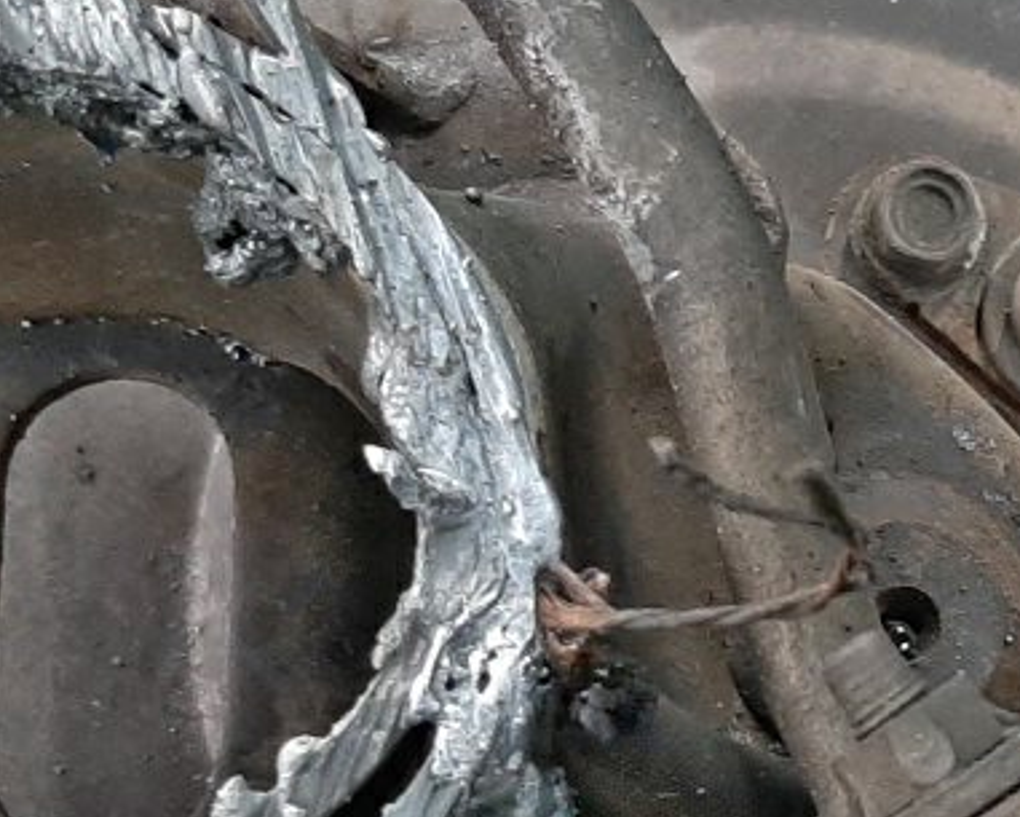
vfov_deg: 15.8
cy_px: 742
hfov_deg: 19.8
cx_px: 760
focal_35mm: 96
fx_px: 2899
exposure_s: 1/25
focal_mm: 3.93
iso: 199
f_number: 1.7
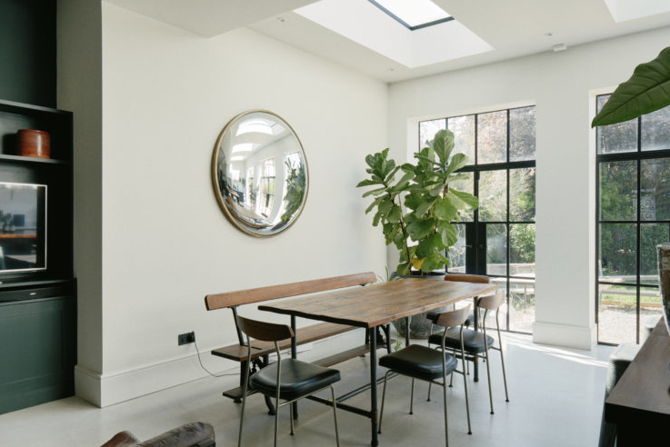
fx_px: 465
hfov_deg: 71.5
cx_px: 341
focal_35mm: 25
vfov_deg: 51.3
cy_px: 224
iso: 160
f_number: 11
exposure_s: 1/8
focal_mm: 16
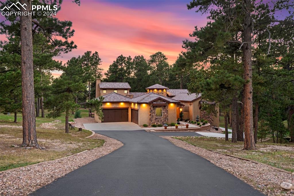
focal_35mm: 29
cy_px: 98
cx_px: 147
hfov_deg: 63.7
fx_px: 237
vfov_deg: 44.9
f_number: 6.3
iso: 500
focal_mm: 29
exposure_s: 1/6
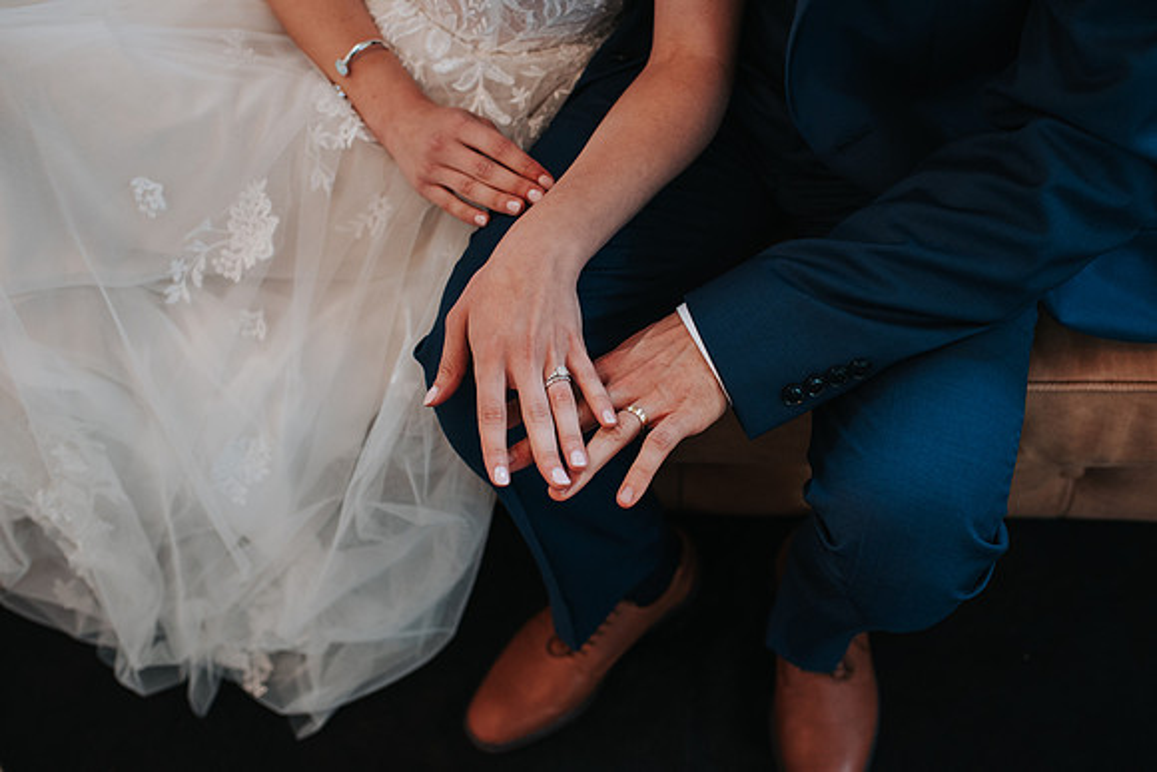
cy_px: 386
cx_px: 578
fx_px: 1125
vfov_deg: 37.9
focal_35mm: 35
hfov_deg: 54.4
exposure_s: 1/125
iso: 1000
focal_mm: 35
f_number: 3.2
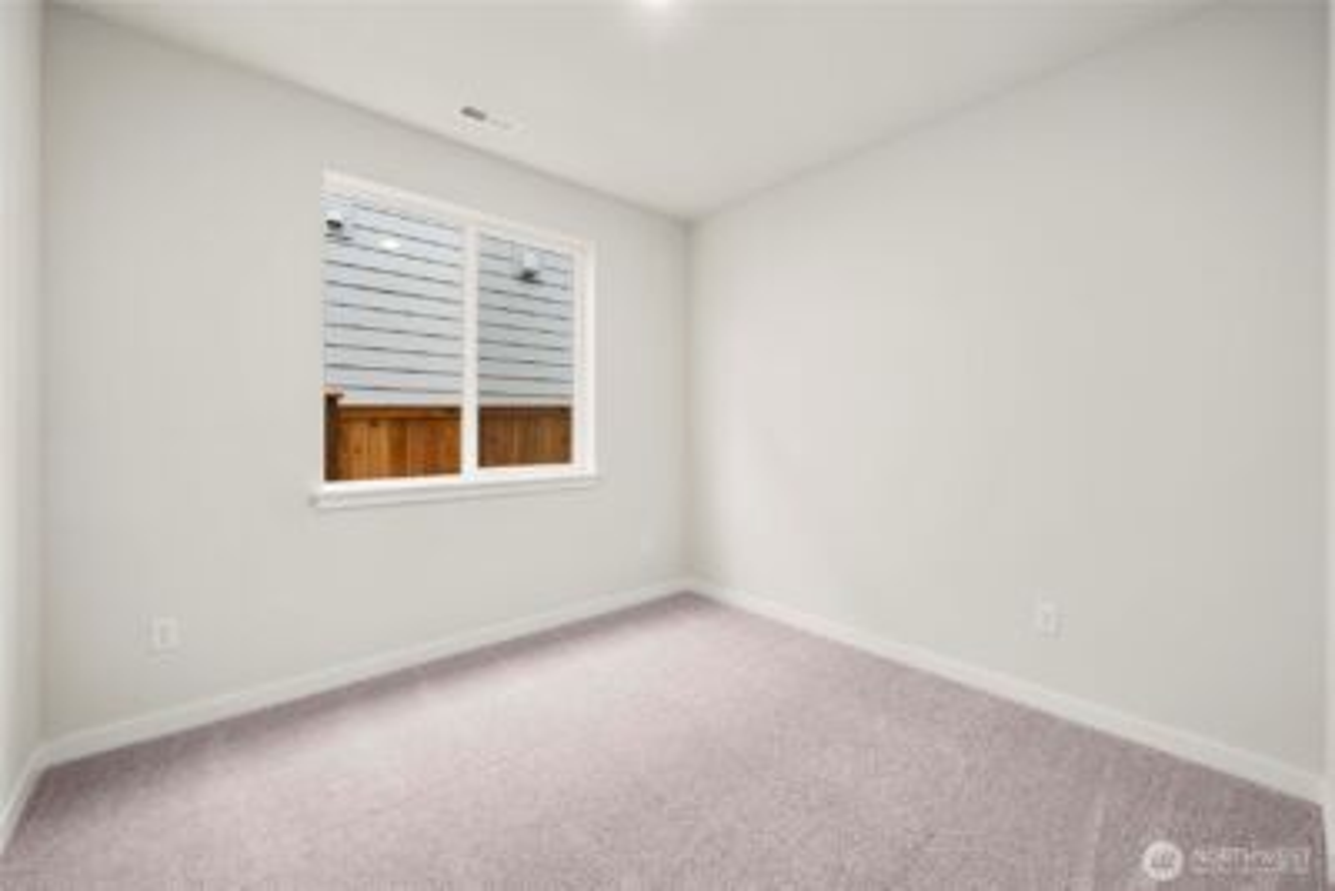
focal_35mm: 13
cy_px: 446
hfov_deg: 108.3
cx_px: 668
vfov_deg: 85.5
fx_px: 482
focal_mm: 13
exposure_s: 1/60
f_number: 7.1
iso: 200
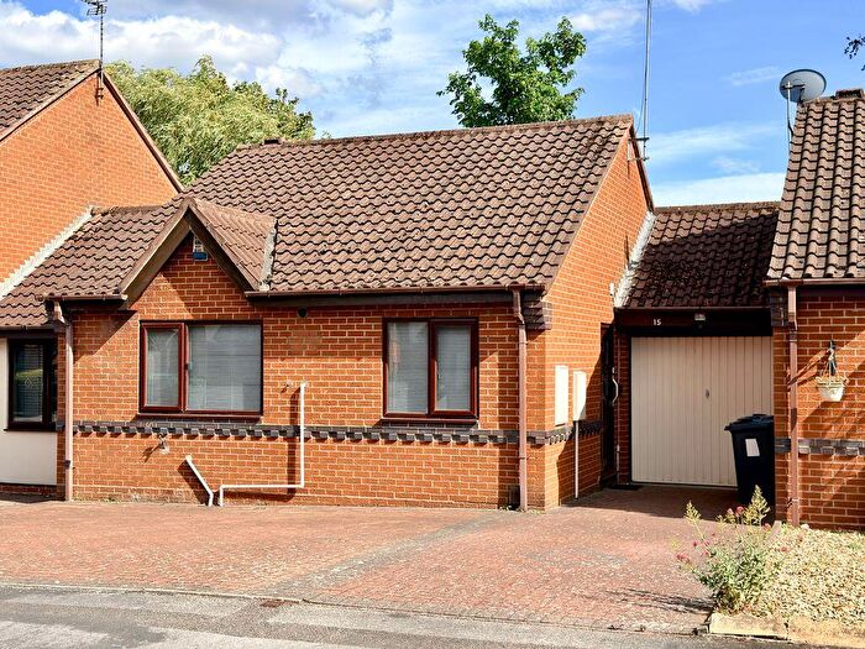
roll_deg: +0.1
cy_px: 324
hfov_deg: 41.2
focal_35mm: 46
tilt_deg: +1.4
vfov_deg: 31.5
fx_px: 1149
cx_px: 432
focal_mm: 6.76
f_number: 1.78
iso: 64
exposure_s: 1/3546
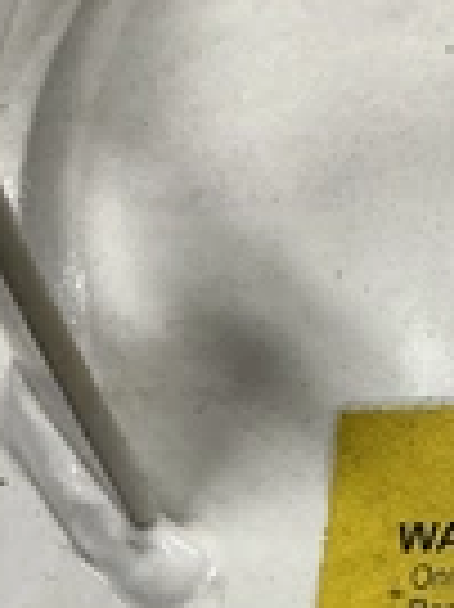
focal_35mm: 83
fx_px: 1454
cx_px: 796
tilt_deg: -58.8
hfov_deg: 15.5
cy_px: 658
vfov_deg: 22.3
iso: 100
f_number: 1.8
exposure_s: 1/60
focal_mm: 3
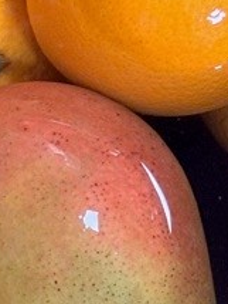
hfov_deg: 5.0
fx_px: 2551
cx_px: -214
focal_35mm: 291
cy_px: 317
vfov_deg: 6.8
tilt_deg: -78.6
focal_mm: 5.96
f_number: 1.6
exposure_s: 1/33
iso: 160
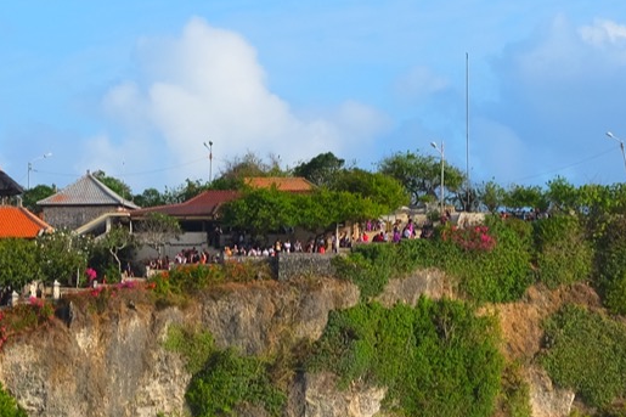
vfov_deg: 5.9
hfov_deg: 8.8
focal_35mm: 233
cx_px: 368
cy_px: 383
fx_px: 4050
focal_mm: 50
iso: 200
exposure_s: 1/350
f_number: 8
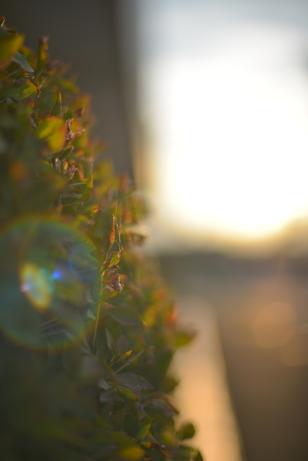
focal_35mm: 50
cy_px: 230
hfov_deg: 27.0
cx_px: 154
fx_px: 641
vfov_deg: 39.6
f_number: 1.4
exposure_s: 1/4000
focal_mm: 50
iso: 100
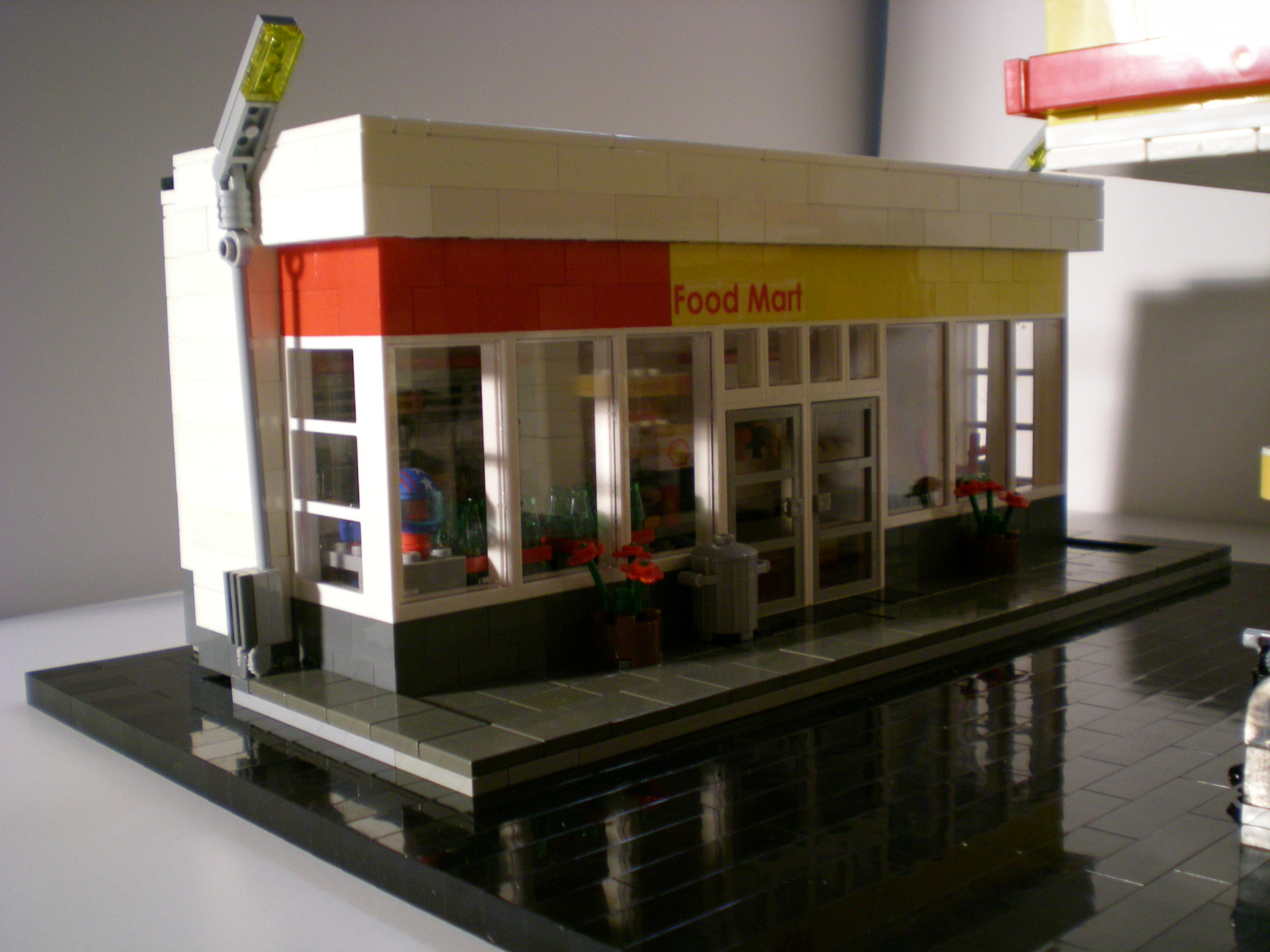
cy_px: 476
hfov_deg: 49.0
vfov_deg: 37.7
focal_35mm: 38
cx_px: 635
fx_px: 1394
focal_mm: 6.3
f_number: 3.1
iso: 168
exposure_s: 1/63.8
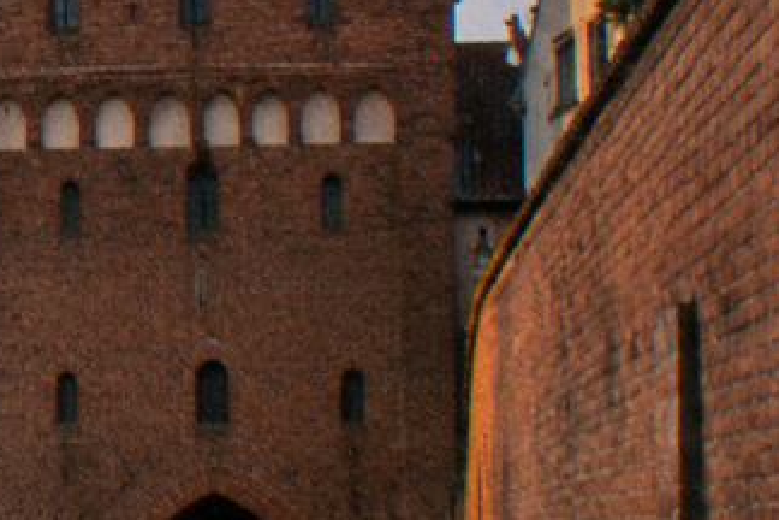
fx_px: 1601
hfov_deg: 23.8
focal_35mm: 74
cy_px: 402
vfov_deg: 18.3
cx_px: -257
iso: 4000
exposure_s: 1/50
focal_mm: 24
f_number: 5
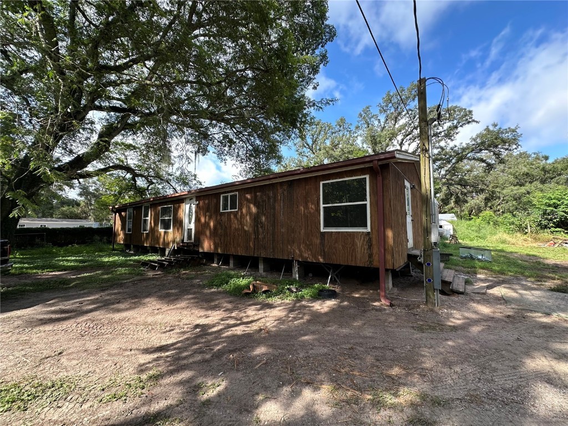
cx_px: 284
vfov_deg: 85.7
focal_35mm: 14
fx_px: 230
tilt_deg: +5.1
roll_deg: -0.3
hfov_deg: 102.1
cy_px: 213
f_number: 2.2
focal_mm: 2.22
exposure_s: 1/247
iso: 40
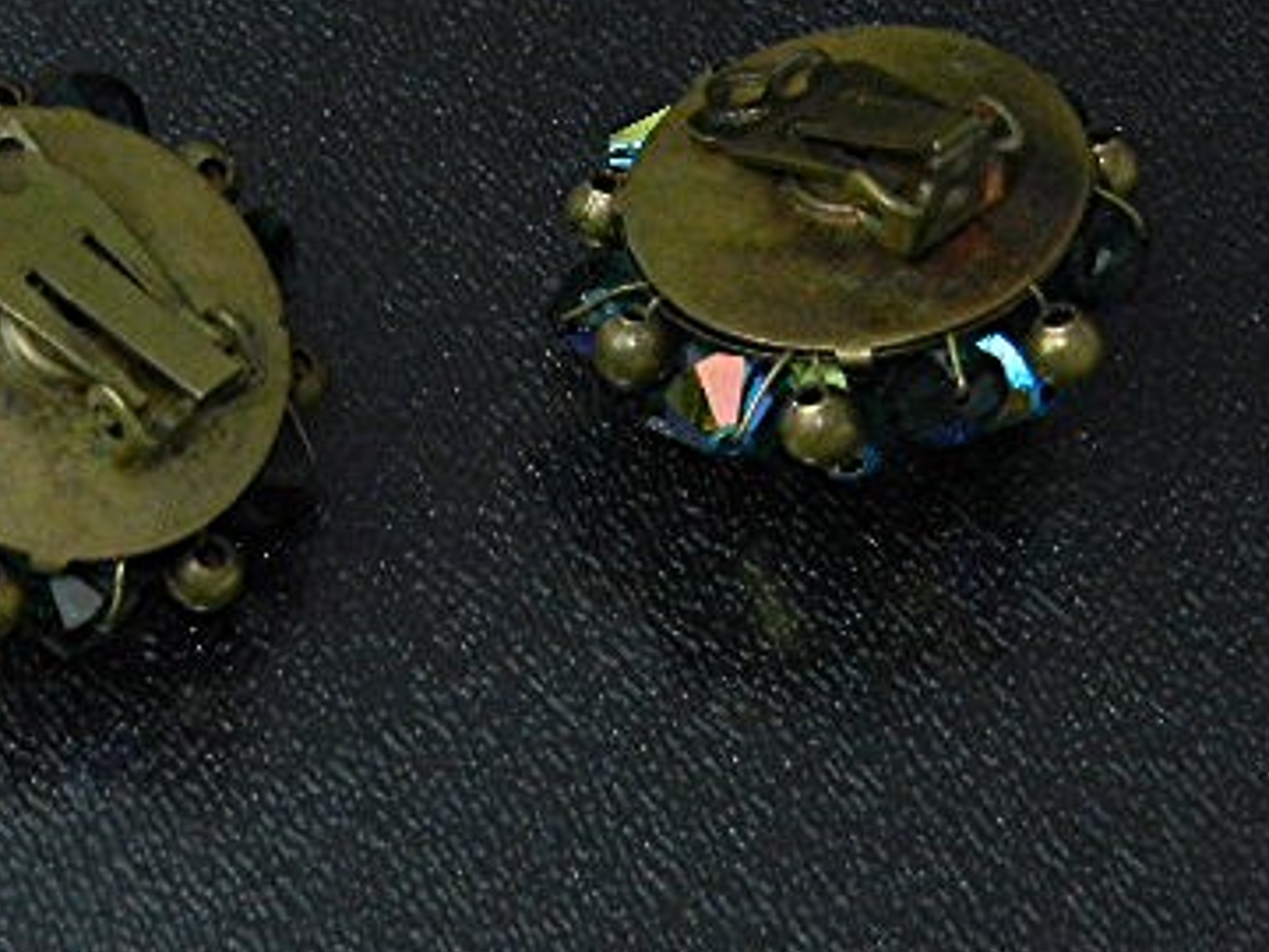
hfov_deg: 18.7
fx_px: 3849
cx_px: 462
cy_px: 331
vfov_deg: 14.1
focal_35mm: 105
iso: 800
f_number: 8
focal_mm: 10.6
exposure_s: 1/30
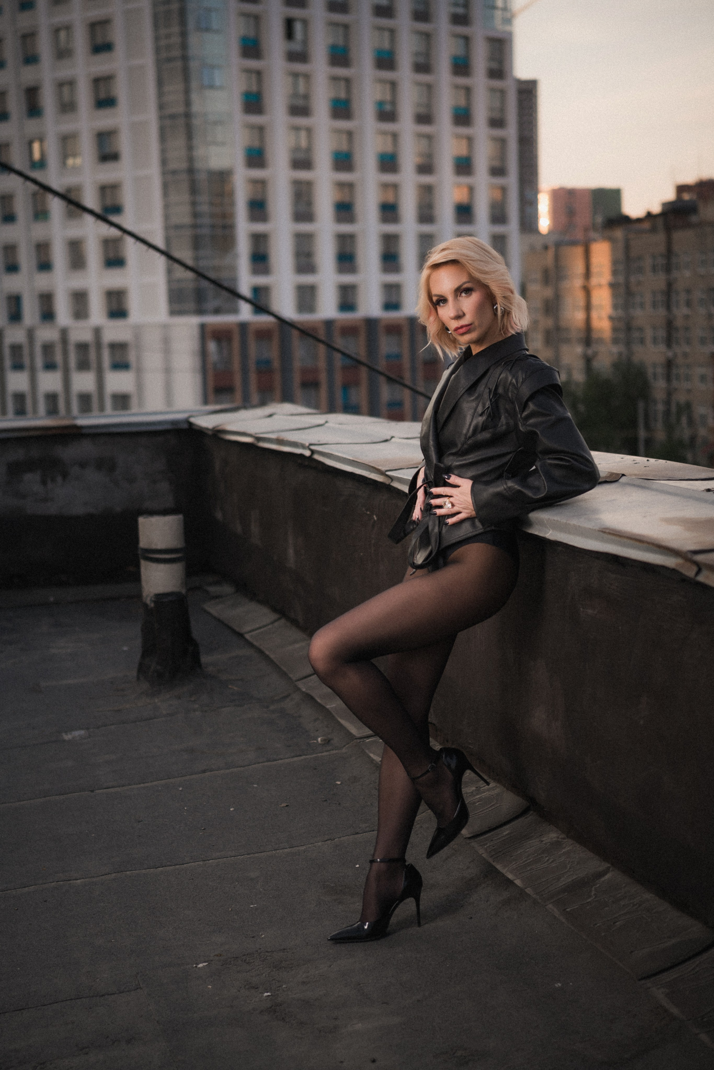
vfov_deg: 28.8
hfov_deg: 19.5
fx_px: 2082
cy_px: 535
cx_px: 357
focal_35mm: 70
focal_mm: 70
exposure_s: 1/200
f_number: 2.8
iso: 100
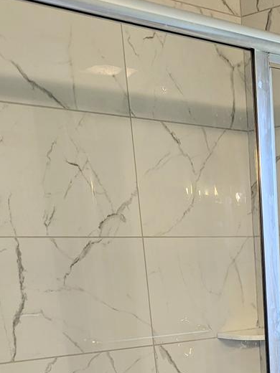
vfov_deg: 23.0
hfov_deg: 19.7
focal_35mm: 71
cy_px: 537
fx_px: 766
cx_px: 322
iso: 68
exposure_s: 1/120
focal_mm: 6.81
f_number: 1.85
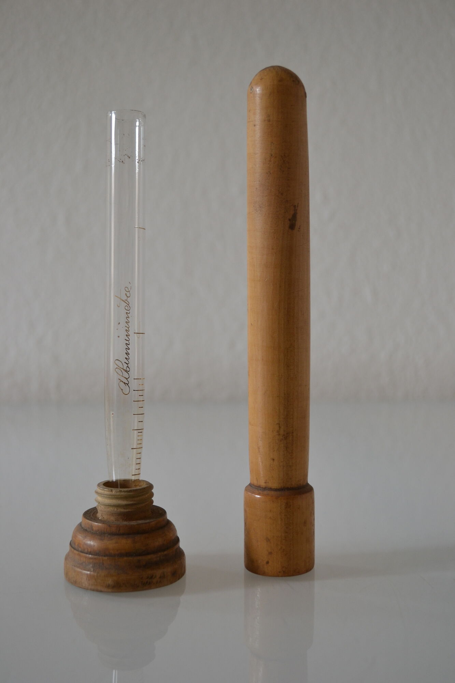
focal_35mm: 48
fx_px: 910
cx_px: 228
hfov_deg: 28.1
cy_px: 342
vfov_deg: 41.1
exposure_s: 1/40
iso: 400
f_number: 4.8
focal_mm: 32
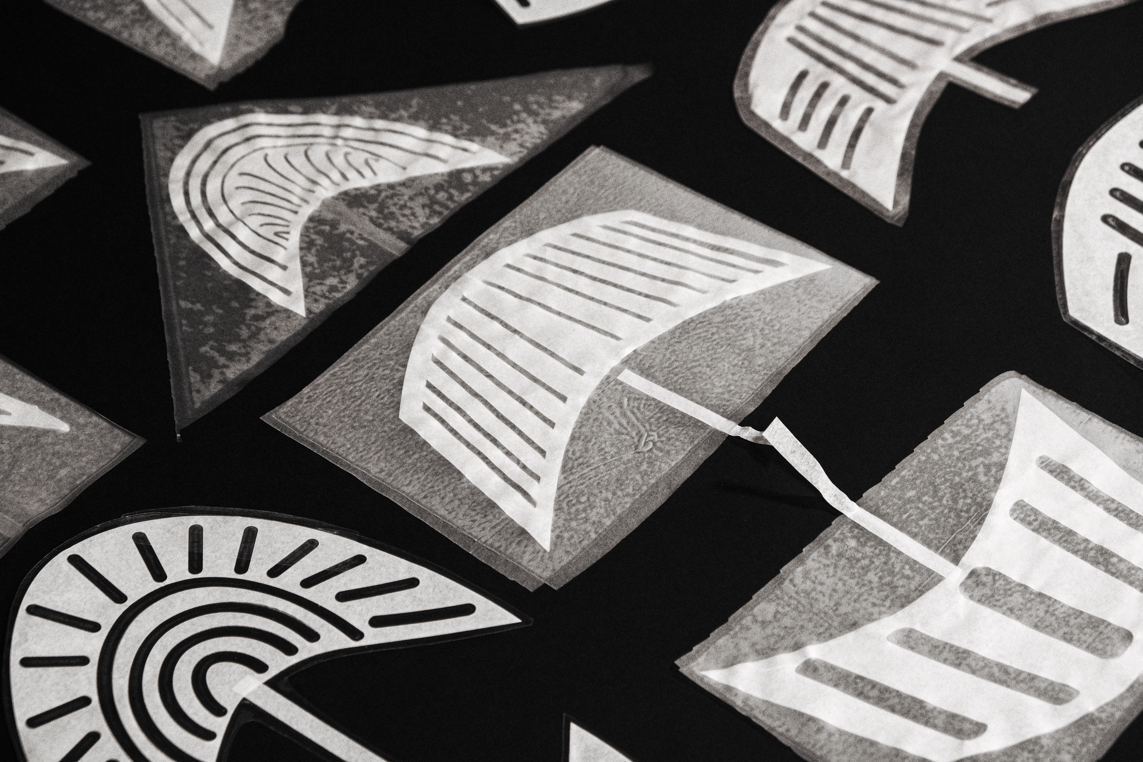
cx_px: 572
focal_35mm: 83
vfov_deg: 16.5
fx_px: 2635
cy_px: 381
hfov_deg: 24.5
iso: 4000
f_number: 5.6
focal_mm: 55
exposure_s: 1/320
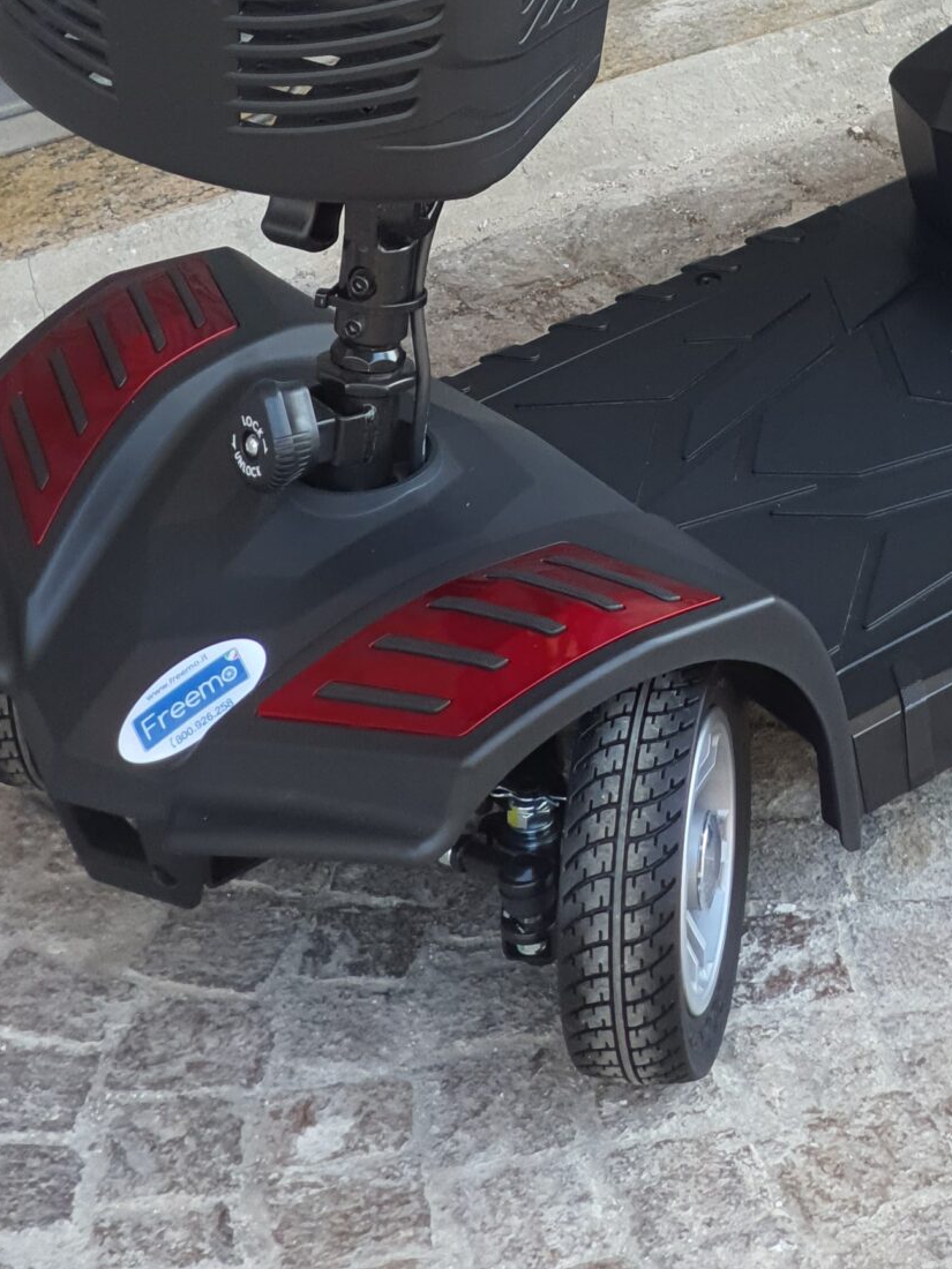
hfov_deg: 12.1
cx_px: 1003
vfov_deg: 15.7
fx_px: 4437
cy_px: -207
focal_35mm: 121
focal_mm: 6
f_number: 2.1
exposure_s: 1/100
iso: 50
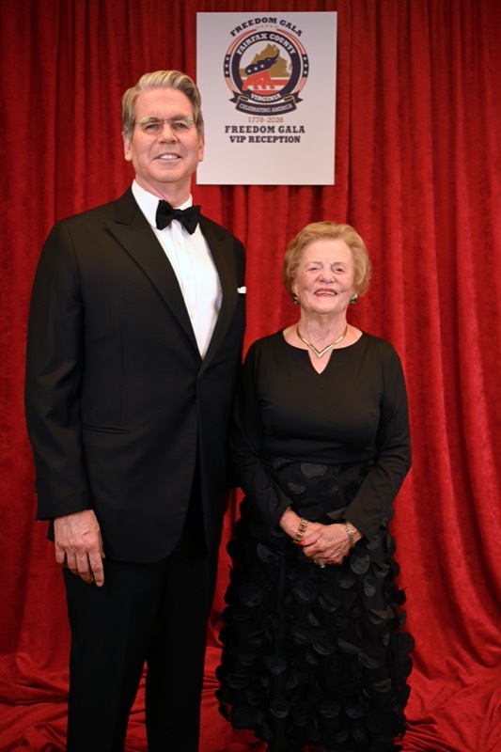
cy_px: 376
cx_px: 250
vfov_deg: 48.5
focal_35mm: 40
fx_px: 835
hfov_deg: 33.4
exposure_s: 1/125
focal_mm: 40
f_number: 4
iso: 640
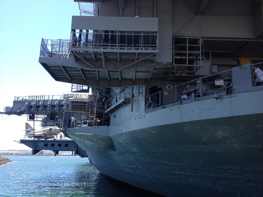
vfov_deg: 40.7
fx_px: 266
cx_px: 132
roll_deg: -1.3
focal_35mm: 35
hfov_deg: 52.6
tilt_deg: +9.7
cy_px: 98
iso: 50
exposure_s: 1/600
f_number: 2.4
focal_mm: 4.28
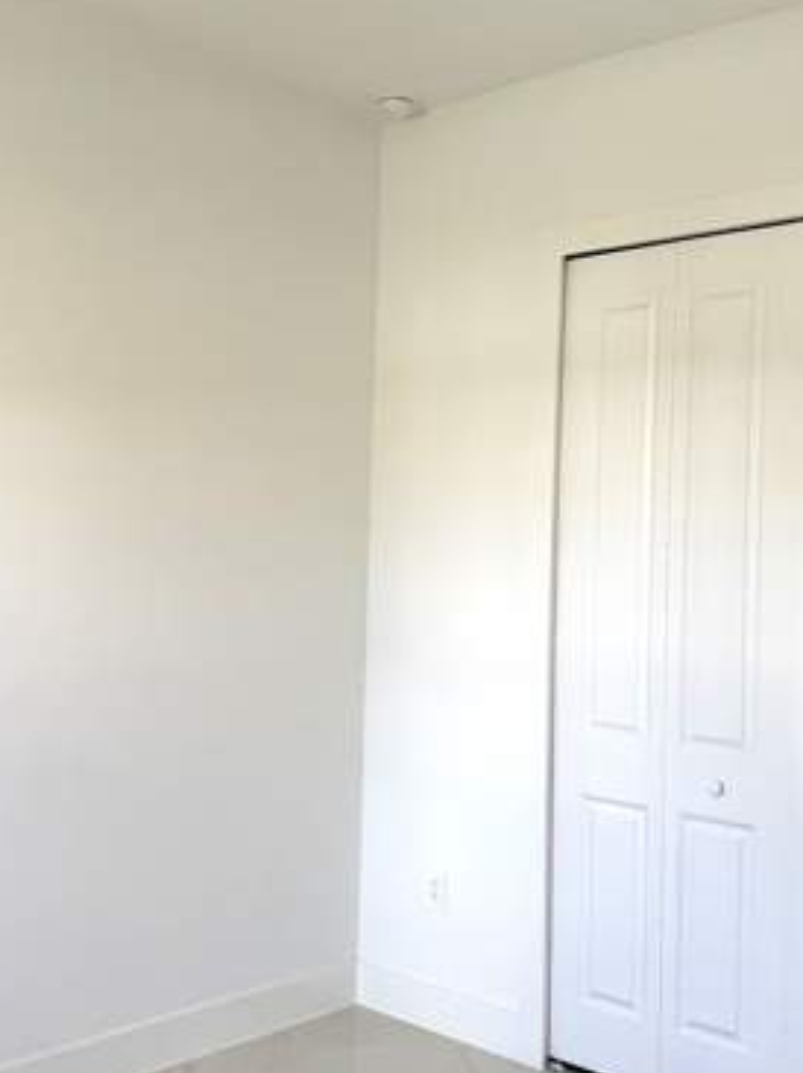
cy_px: 542
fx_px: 1301
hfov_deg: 34.1
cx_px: 296
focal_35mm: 42
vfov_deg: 44.8
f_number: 1.78
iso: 80
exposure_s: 1/168
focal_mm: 6.76
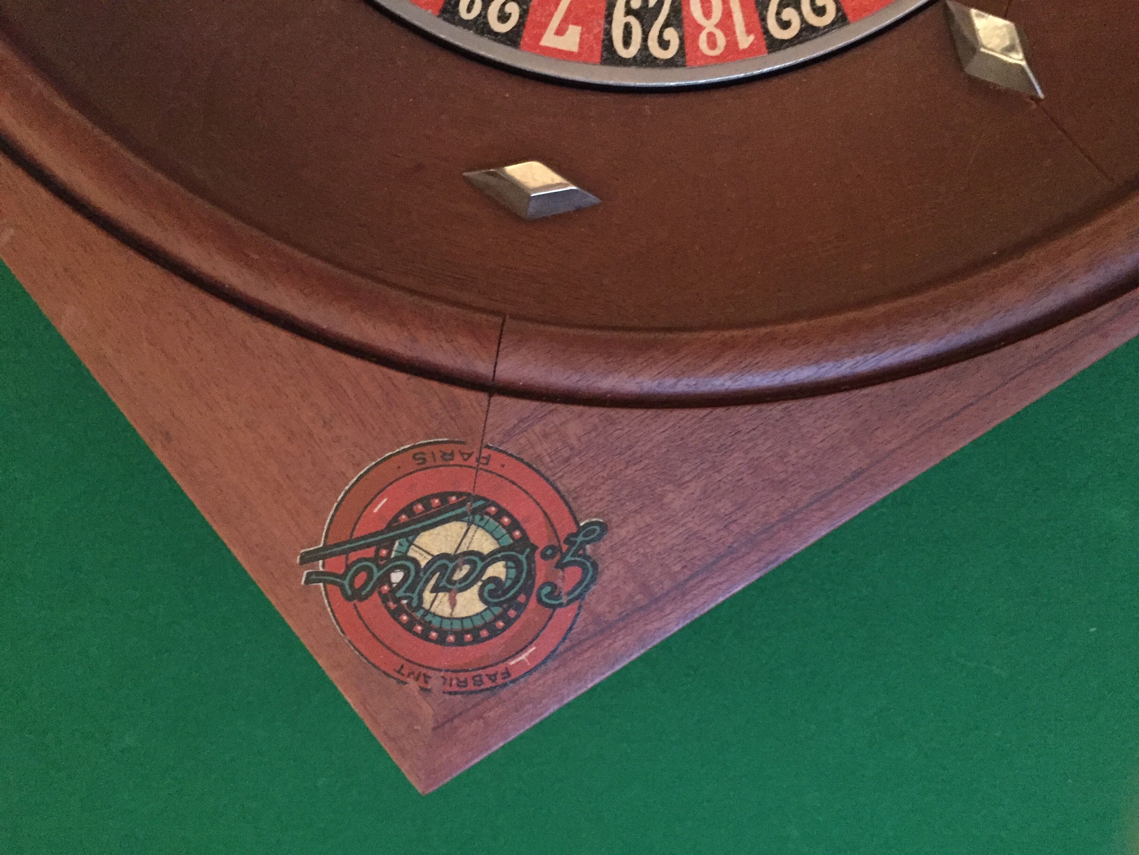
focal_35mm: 29
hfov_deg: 61.7
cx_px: 570
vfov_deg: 48.2
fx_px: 954
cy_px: 428
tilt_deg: -79.9
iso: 1250
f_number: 2.2
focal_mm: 4.15
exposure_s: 1/17
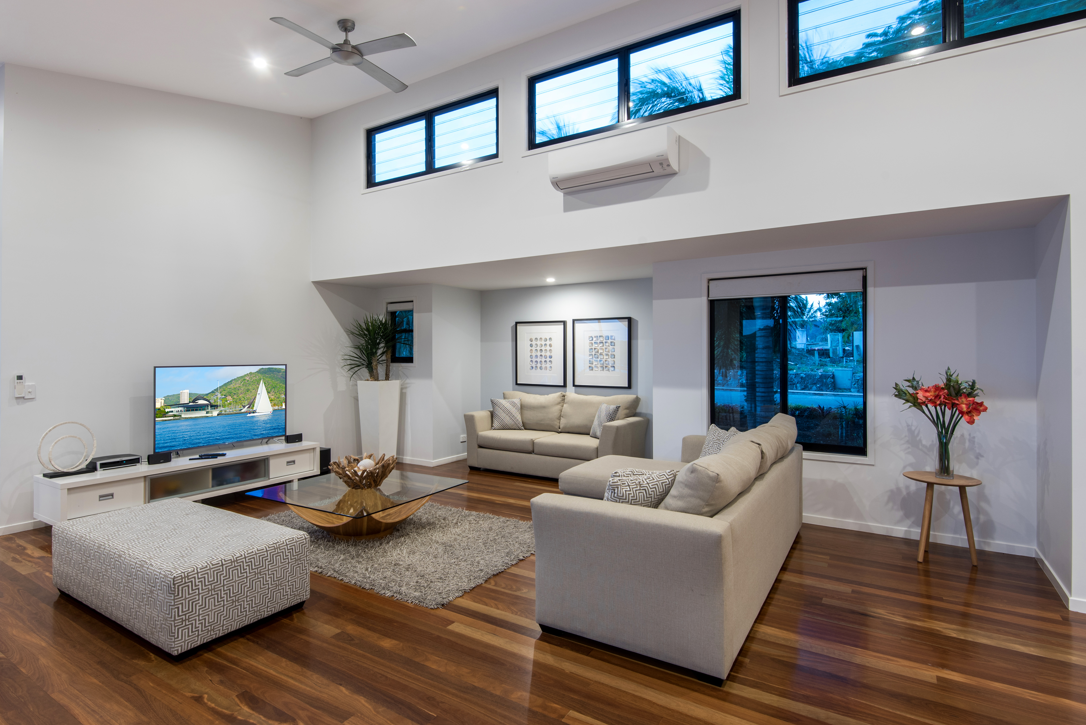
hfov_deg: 89.7
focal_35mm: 18
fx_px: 543
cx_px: 492
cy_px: 353
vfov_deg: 67.4
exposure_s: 1.3
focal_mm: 16
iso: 200
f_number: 10
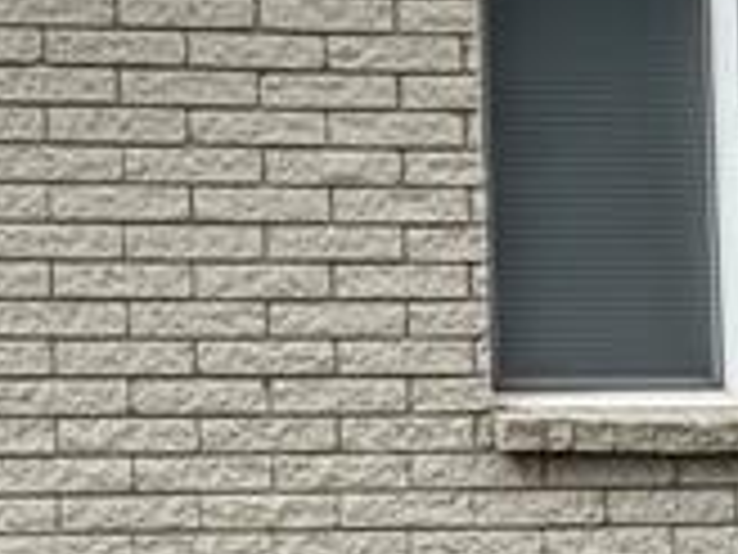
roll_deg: +2.0
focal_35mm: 300
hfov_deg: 6.6
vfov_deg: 4.9
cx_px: 648
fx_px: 6396
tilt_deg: +1.7
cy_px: 504
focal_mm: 6.76
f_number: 1.78
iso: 100
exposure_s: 1/1027
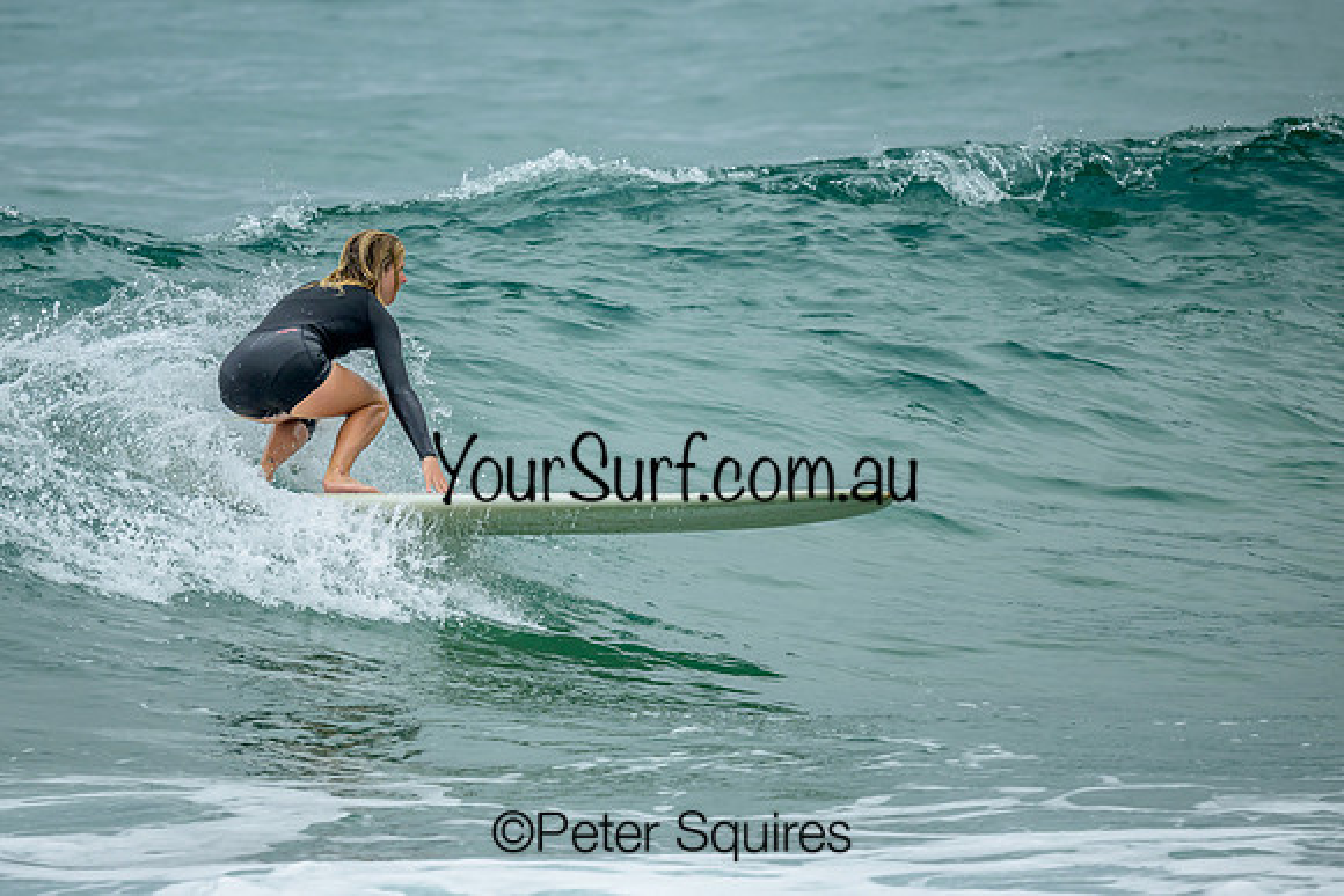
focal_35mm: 1054
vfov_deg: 1.3
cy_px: 453
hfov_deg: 2.0
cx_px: 477
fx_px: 39366
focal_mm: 800
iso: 280
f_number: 6.3
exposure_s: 1/2000
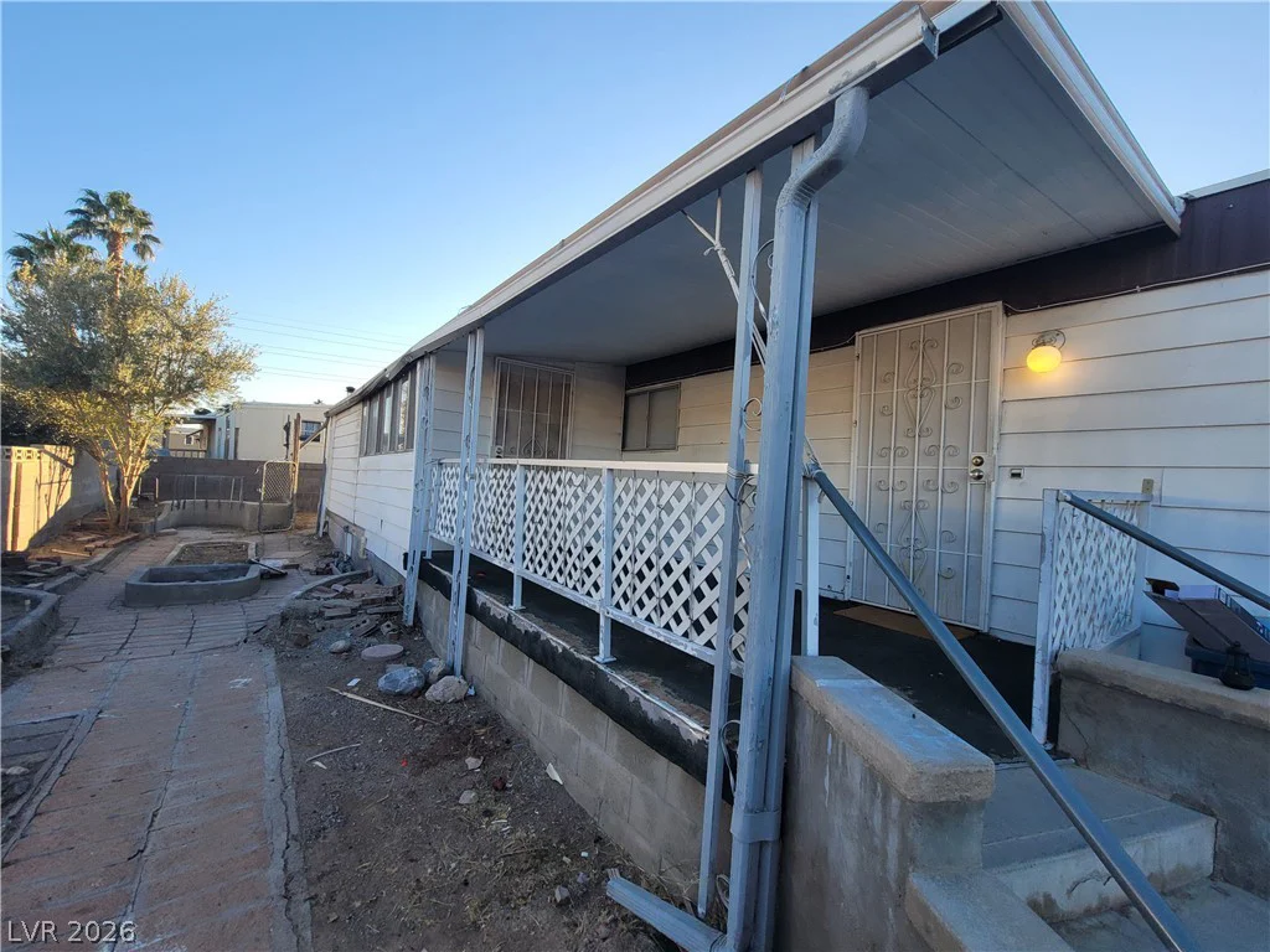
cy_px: 476
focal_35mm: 13
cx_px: 635
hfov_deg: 106.2
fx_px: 477
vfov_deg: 89.9
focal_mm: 2.2
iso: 64
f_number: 2.2
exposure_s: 1/375
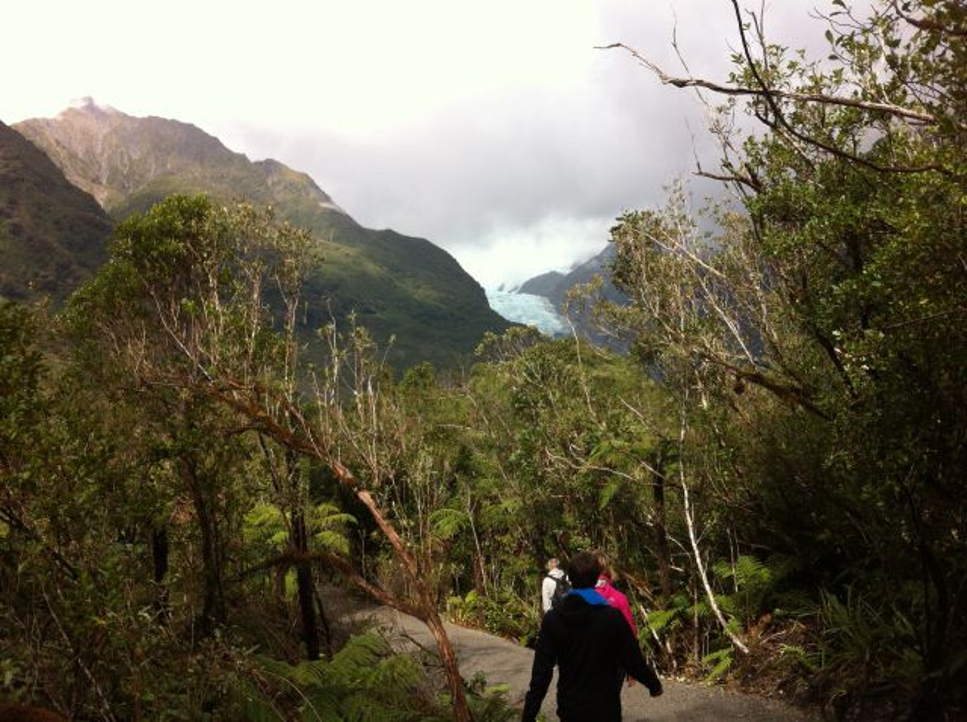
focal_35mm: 35
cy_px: 361
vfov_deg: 40.6
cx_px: 484
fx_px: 976
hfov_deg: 52.7
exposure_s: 1/628
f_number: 2.8
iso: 80
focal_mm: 3.85
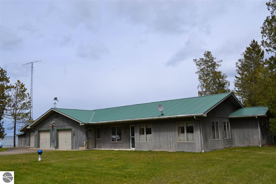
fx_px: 253
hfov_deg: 57.2
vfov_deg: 40.0
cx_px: 138
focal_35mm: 33
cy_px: 92
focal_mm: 22
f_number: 9
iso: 100
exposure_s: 1/320
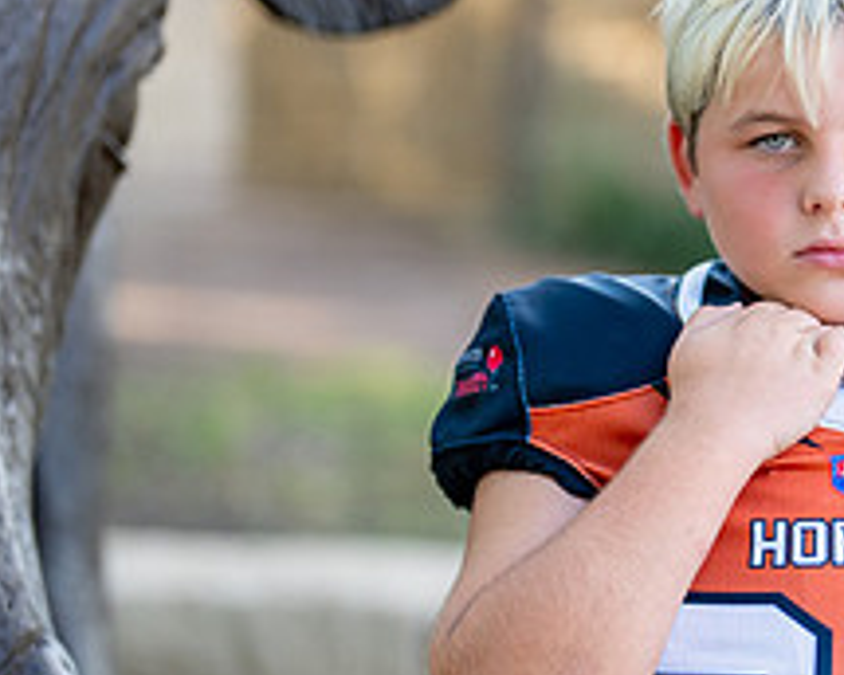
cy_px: 400
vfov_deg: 10.4
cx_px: 856
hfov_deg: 12.9
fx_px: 3697
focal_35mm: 148
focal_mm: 50
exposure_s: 1/1600
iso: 200
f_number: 1.2
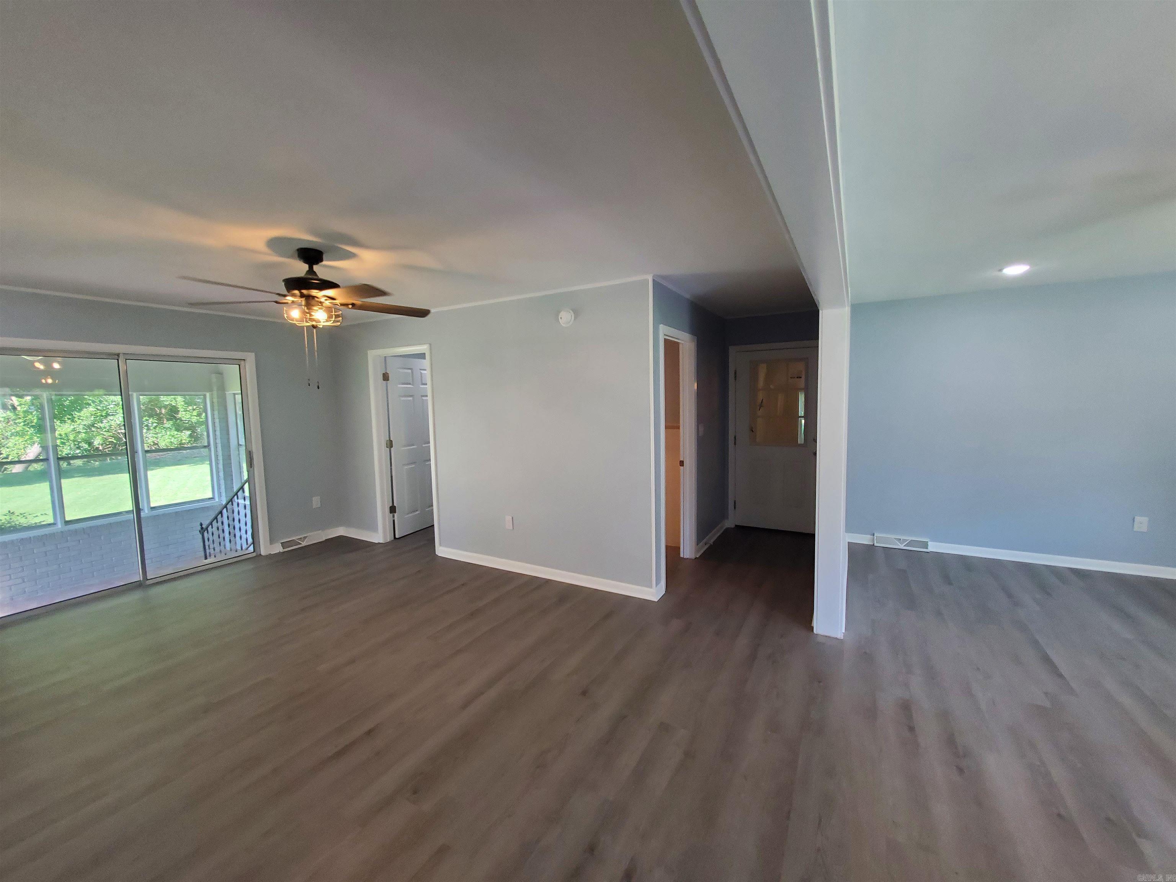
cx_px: 588
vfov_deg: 89.9
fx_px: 442
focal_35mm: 13
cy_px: 441
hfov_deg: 106.2
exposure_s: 1/60
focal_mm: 1.8
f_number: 2.2
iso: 200
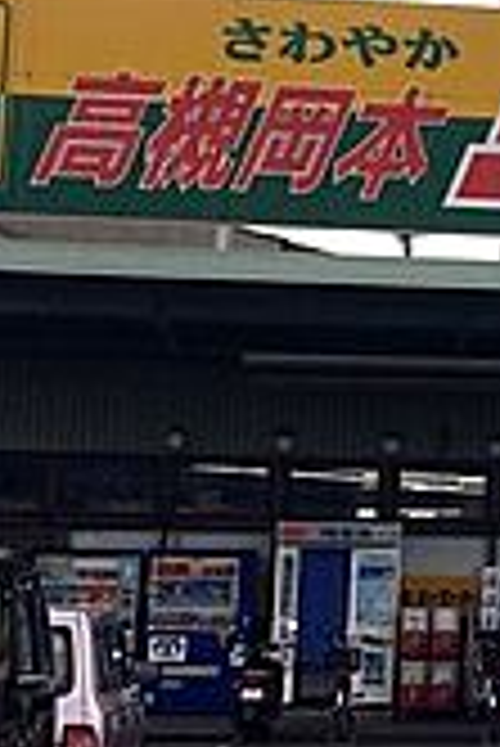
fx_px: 2266
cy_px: 220
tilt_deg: +7.9
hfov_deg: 12.0
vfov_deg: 18.7
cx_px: 770
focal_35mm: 109
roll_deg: -0.9
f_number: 2.2
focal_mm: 4.15
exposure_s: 1/1923
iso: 25
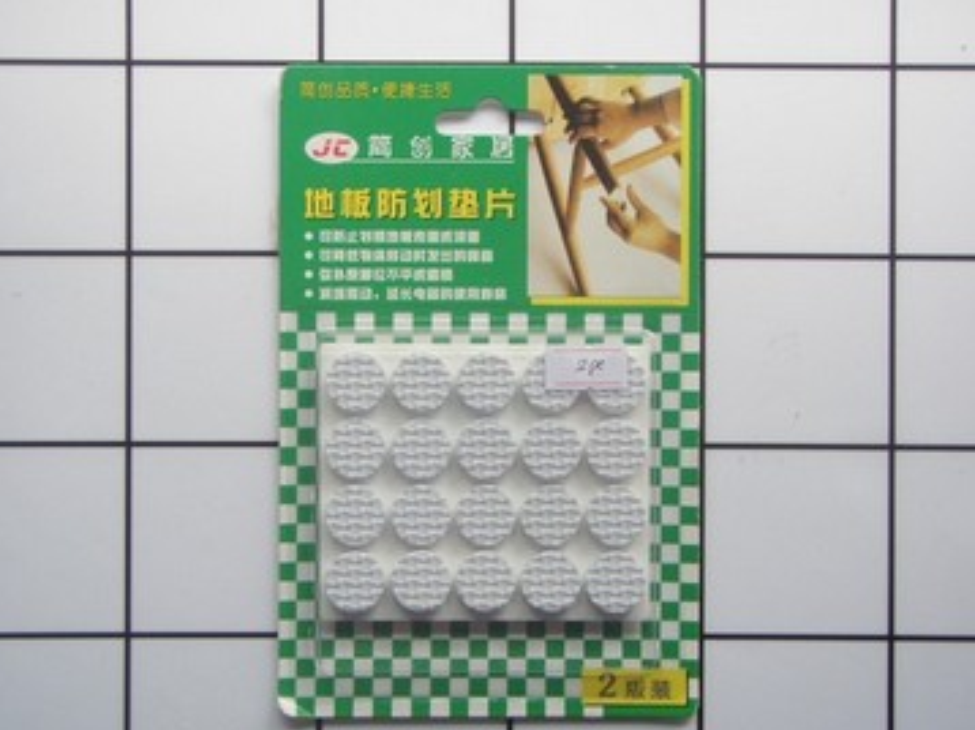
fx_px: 1604
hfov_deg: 33.8
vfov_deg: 25.6
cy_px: 403
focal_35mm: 57
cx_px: 479
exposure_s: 1/40
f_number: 4
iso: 200
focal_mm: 9.13
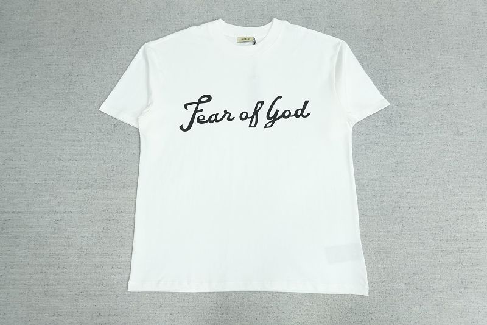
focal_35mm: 24
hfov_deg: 73.8
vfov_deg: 53.1
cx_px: 244
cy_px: 162
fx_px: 325
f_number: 8
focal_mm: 16
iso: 1000
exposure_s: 1/160
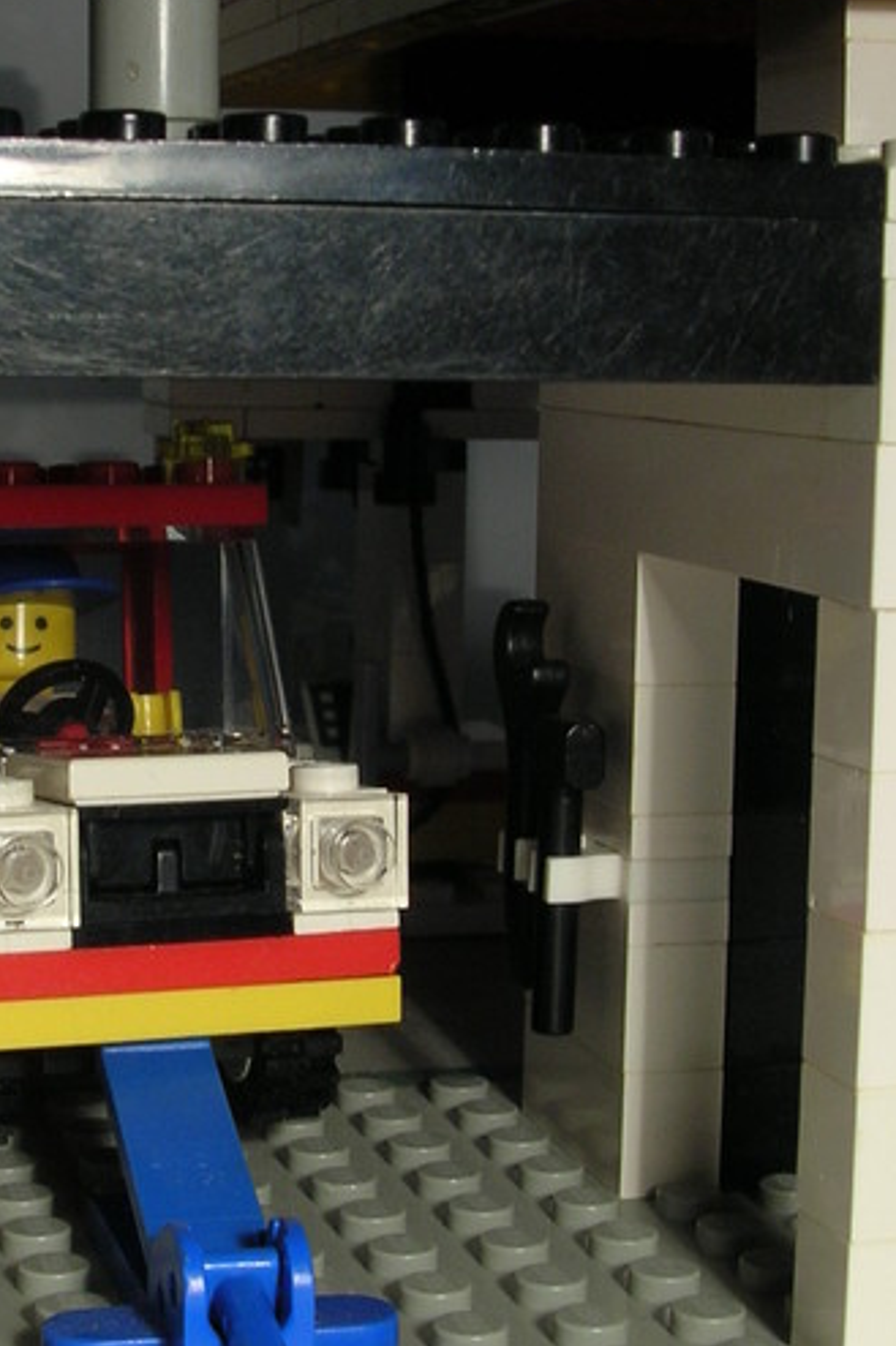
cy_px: 708
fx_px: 2690
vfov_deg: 28.1
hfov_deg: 18.8
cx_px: 233
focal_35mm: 72
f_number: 5
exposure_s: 1/22.3
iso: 50
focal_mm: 6.4
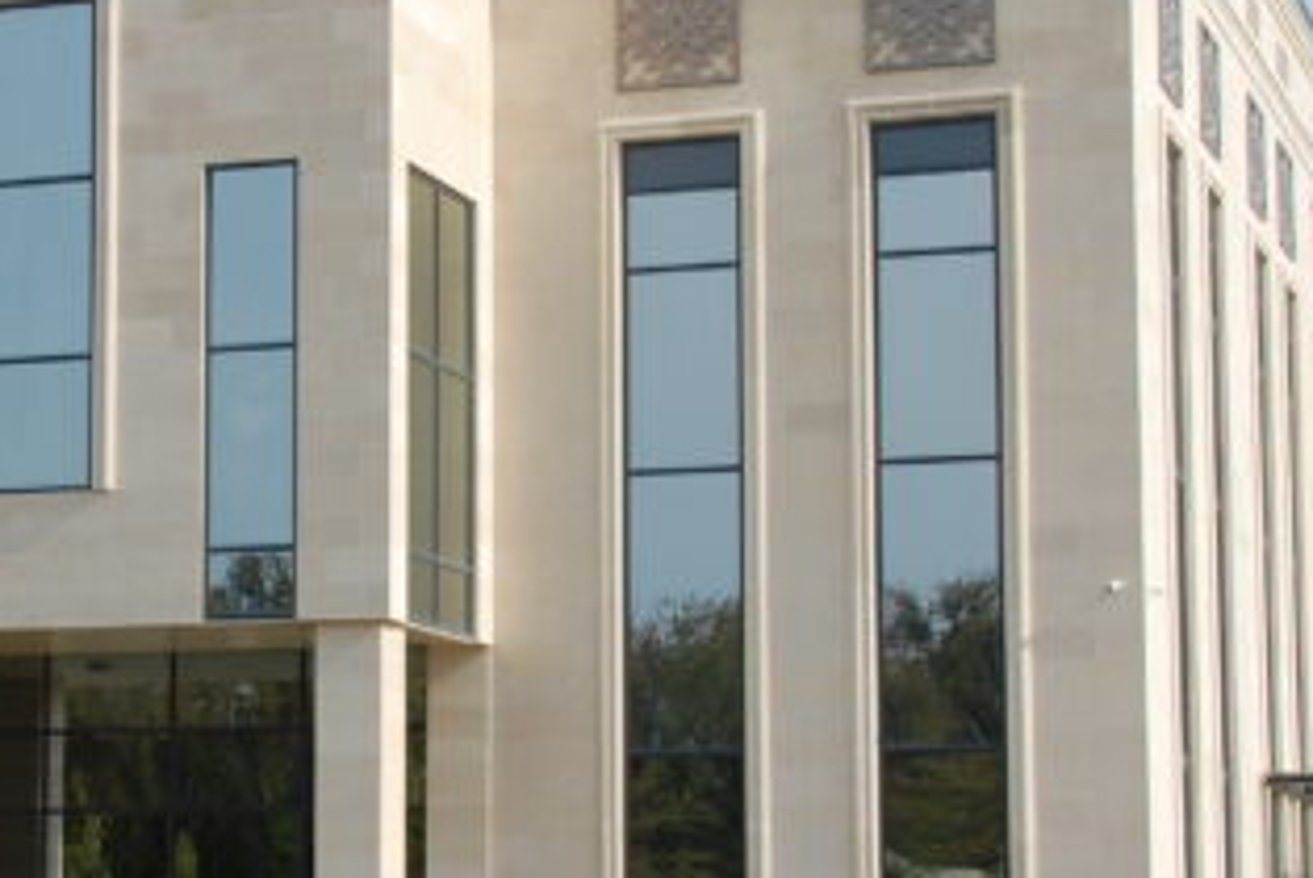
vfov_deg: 14.7
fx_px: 3395
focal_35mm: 93
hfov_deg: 21.4
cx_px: 155
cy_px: 449
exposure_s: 1/320
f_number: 9
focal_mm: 26
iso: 200
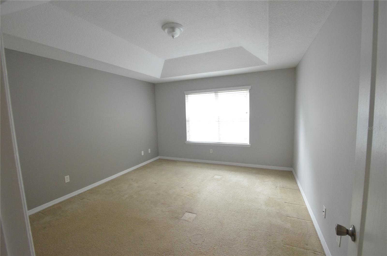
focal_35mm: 15
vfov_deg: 77.0
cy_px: 128
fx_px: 161
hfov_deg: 100.5
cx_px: 194
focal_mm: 10
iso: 2500
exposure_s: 1/125
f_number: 5.6
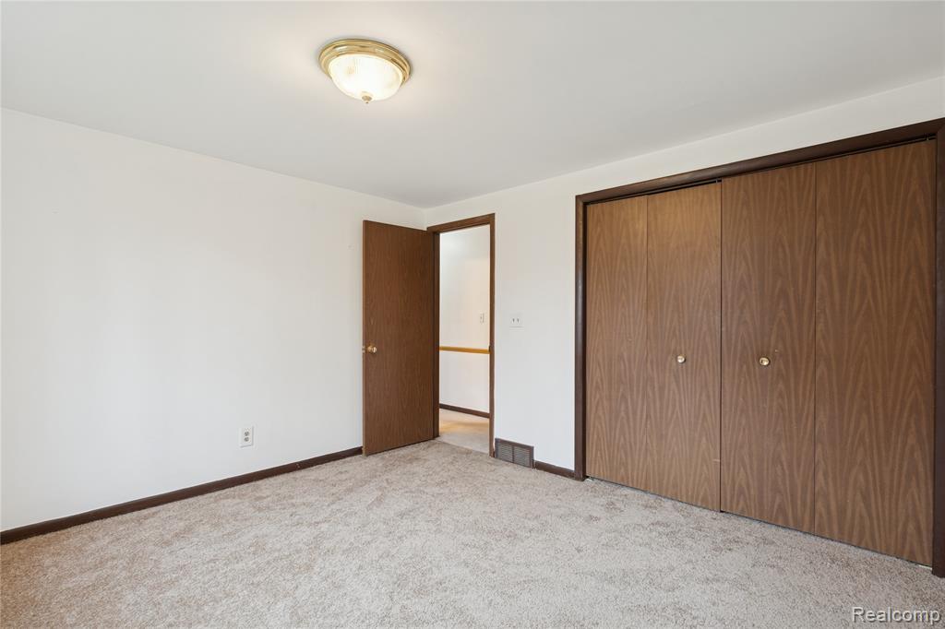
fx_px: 459
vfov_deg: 68.8
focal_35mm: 18
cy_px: 314
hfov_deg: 91.6
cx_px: 472
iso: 400
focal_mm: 17.5
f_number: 8
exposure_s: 1/8
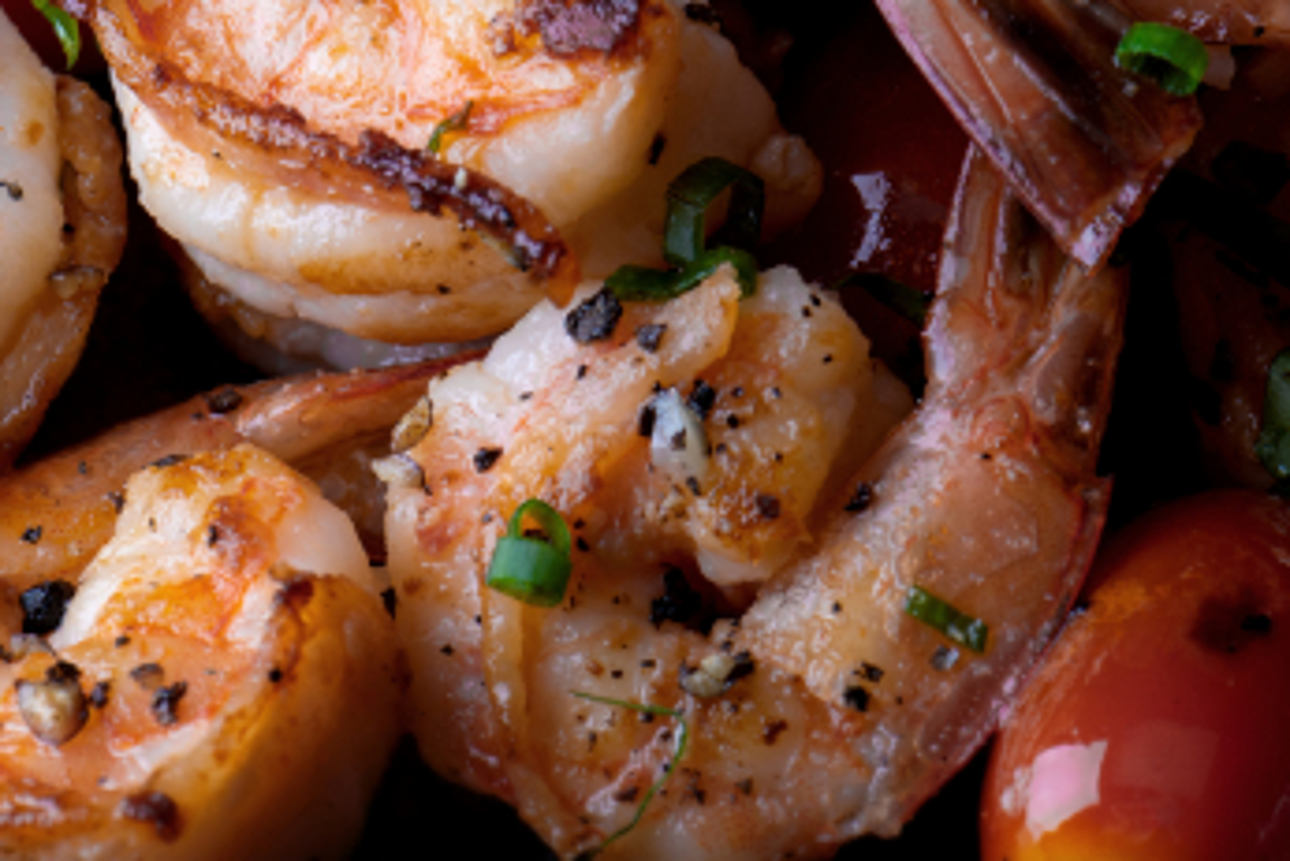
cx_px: 533
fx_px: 6954
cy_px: 88
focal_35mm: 194
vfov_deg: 7.1
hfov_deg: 10.6
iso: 200
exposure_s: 1/100
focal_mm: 105
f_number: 16
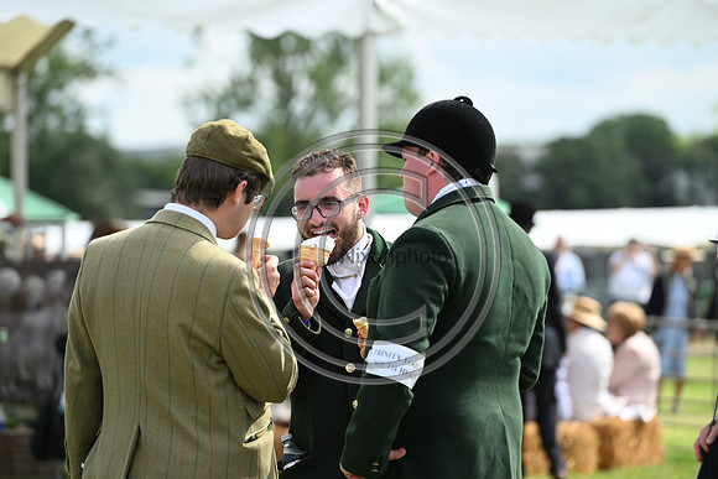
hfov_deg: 10.3
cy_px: 240
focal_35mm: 200
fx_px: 3990
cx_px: 359
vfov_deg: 6.9
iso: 250
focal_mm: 200
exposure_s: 1/1000
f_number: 4.5
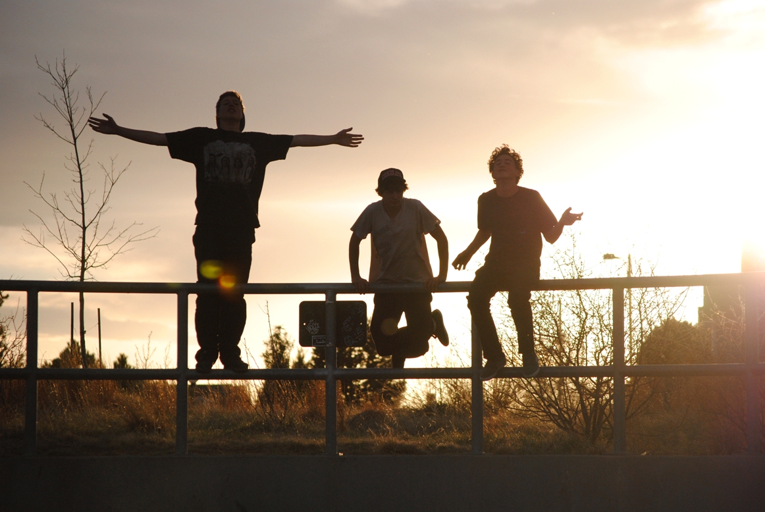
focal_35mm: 180
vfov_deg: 7.7
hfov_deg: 11.4
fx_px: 3830
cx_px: 382
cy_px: 256
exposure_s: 1/1600
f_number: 4.8
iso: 400
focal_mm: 120
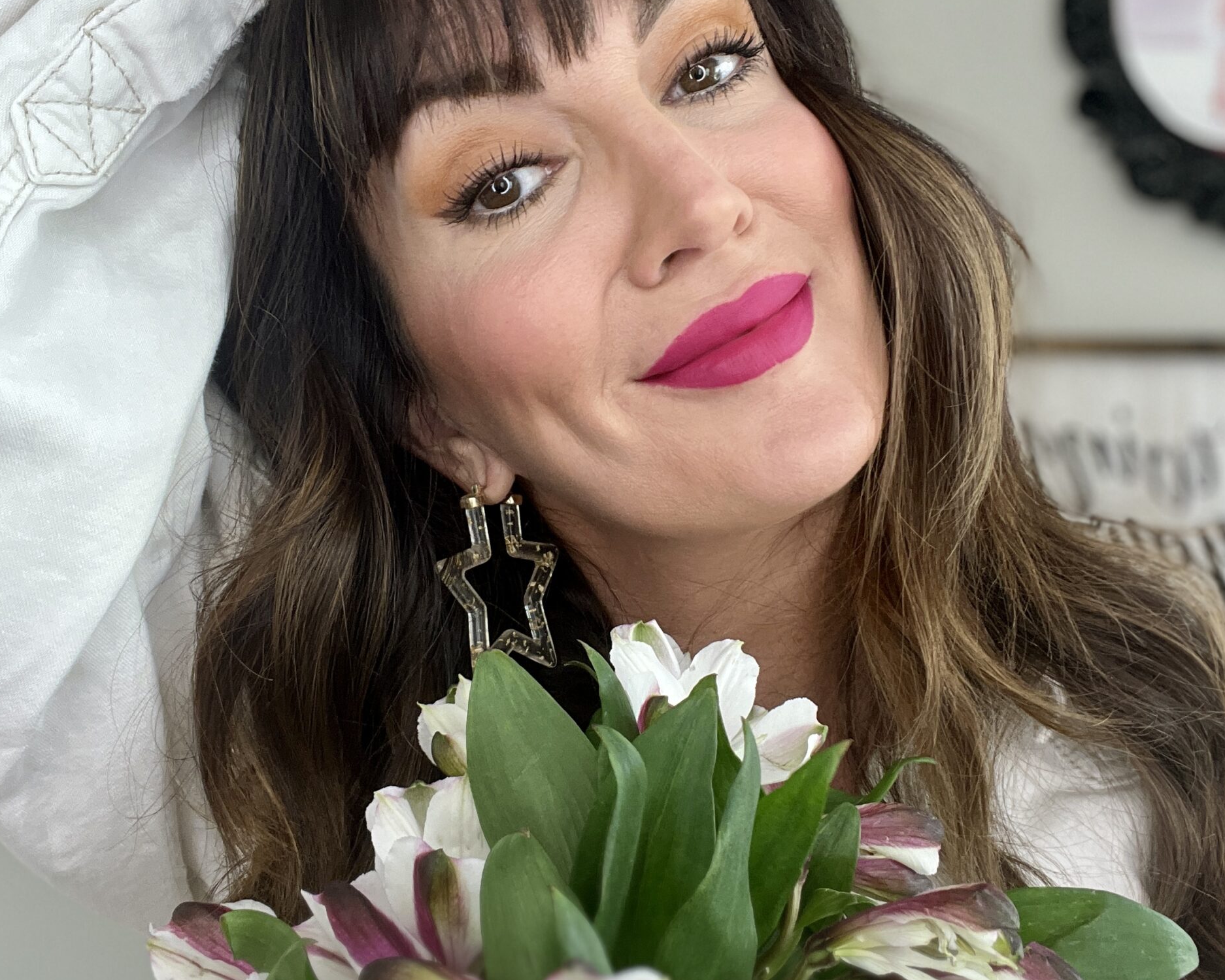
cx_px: 620
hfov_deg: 45.8
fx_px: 1450
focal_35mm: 40
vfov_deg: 37.3
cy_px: 475
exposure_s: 1/60
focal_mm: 2.71
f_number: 2.2
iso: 125
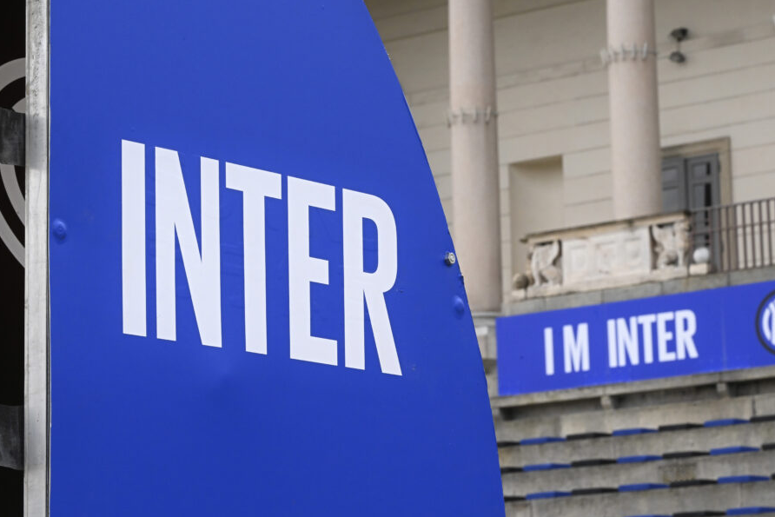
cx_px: 414
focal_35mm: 132
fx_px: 2842
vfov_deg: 10.4
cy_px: 260
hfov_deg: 15.5
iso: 2000
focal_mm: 115
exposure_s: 1/125
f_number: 22
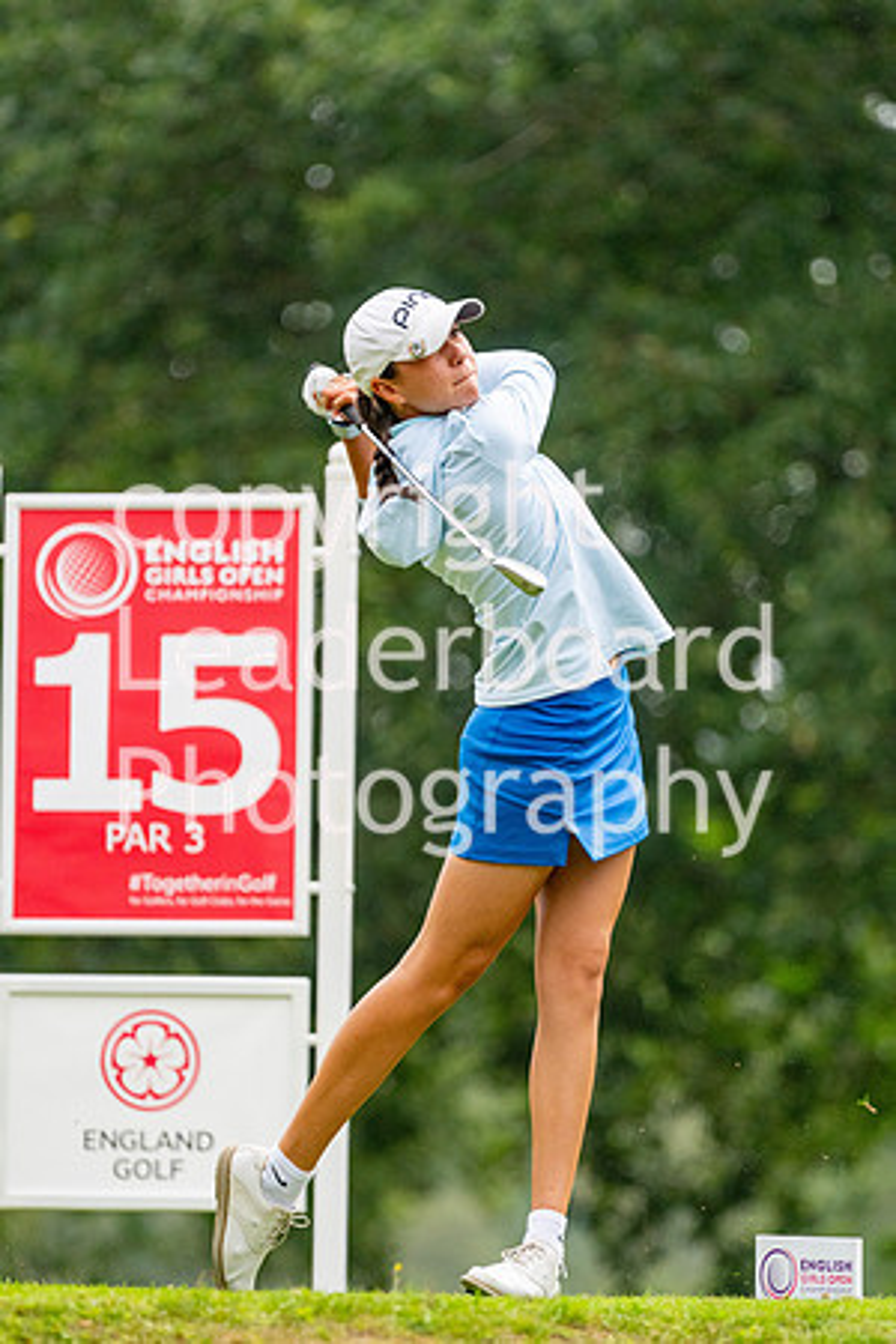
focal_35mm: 450
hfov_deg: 3.1
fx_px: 16799
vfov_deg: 4.6
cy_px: 672
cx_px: 448
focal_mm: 300
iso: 800
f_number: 4
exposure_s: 1/6400
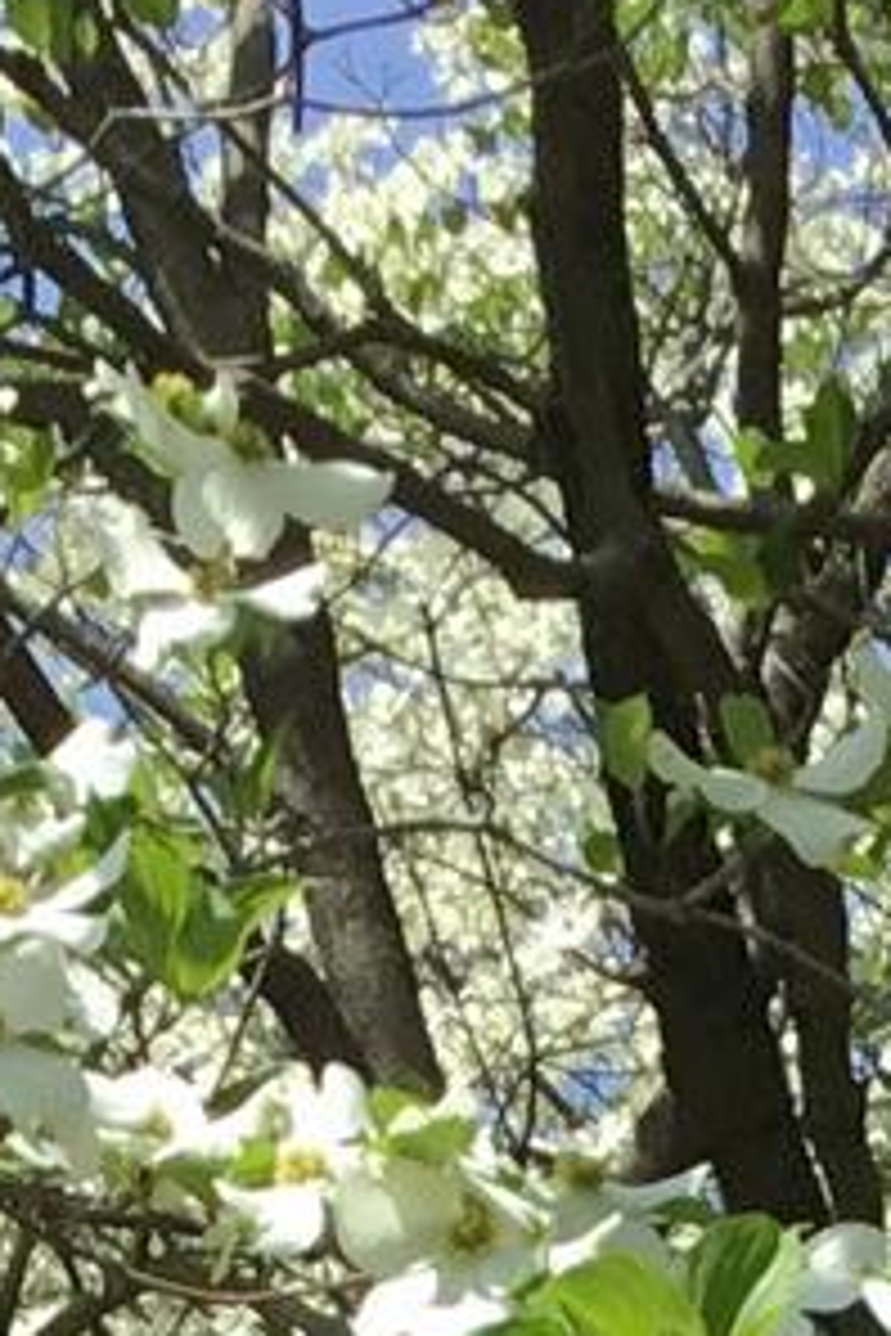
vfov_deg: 8.4
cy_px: 3320
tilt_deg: +3.4
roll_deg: -0.6
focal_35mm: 222
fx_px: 8241
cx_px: 922
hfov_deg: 6.2
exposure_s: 1/981
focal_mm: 3.3
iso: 25
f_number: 2.4
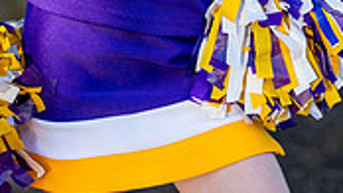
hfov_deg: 10.8
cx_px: 169
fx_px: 1810
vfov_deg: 6.0
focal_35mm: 199
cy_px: -188
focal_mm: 50
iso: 250
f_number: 1.2
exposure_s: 1/1250
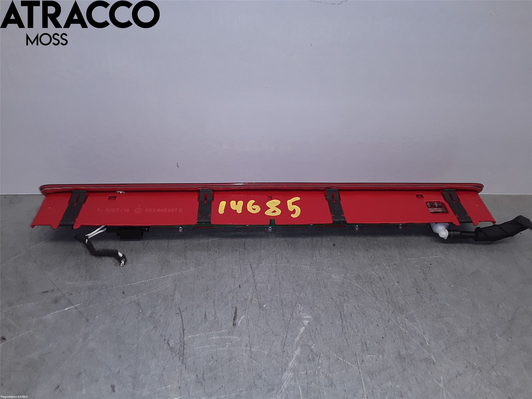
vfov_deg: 49.7
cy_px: 200
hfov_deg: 63.4
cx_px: 266
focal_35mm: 28
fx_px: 430
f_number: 1.9
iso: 40
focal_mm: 2.91
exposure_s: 1/139
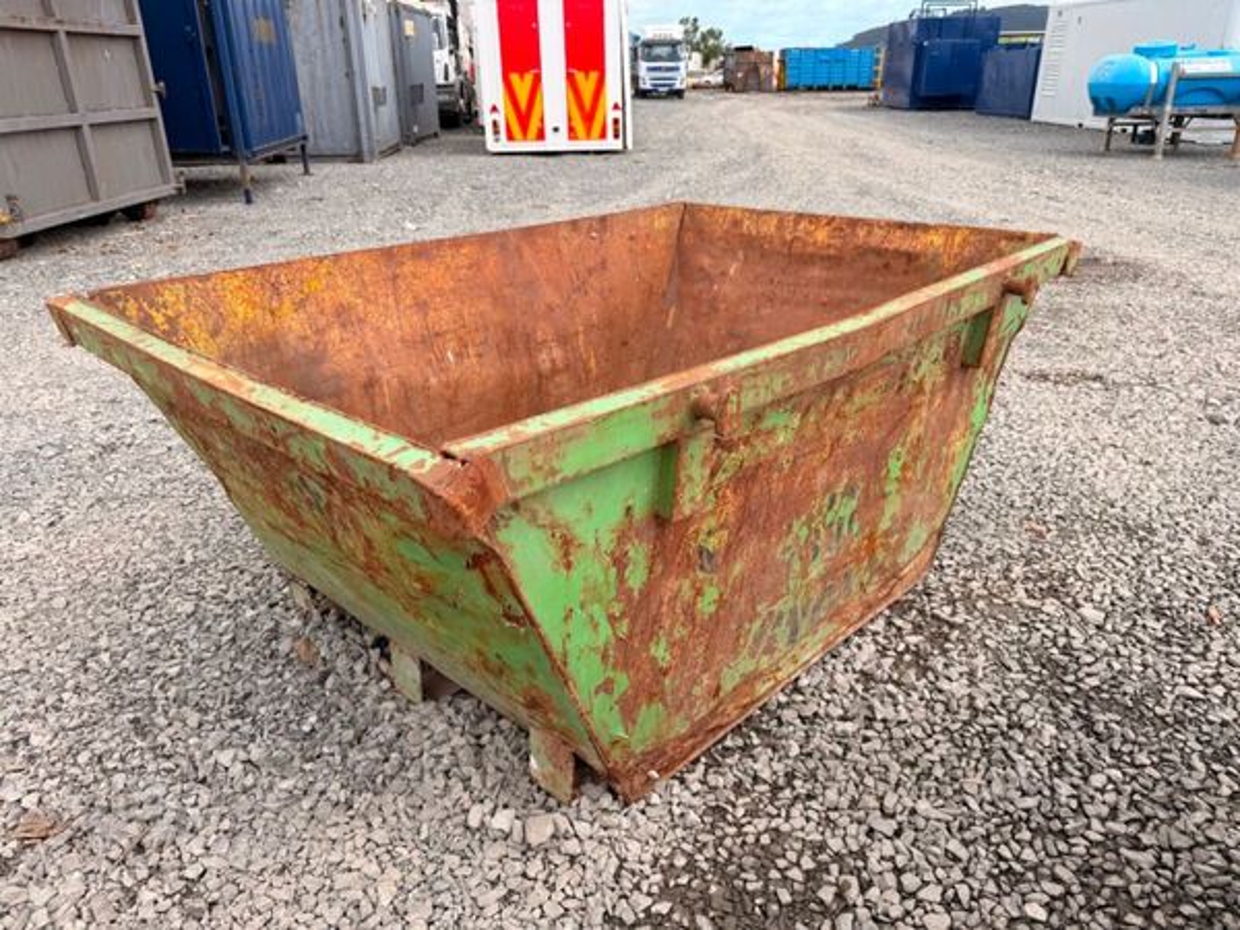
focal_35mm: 24
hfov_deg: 71.6
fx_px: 860
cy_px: 465
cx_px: 620
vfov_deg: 56.8
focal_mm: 6.76
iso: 80
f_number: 1.78
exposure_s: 1/1727
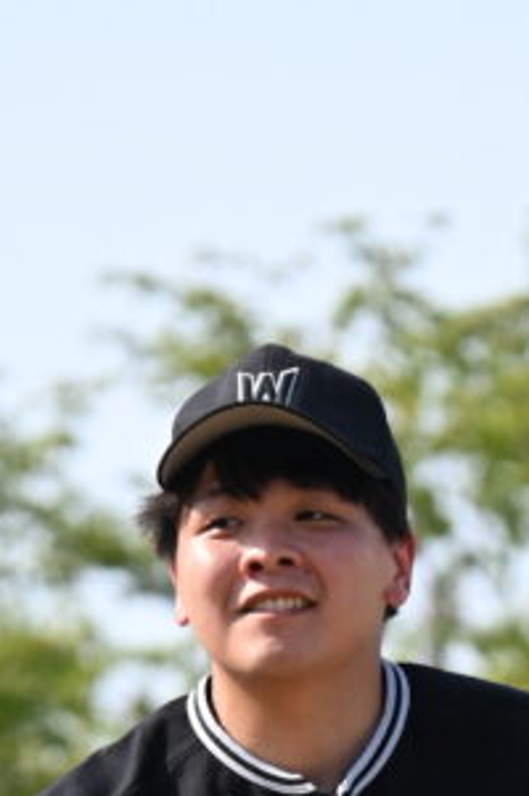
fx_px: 19197
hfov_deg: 1.6
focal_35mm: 869
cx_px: 242
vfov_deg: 2.4
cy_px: 1158
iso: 360
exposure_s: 1/1000
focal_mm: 170
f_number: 5.6
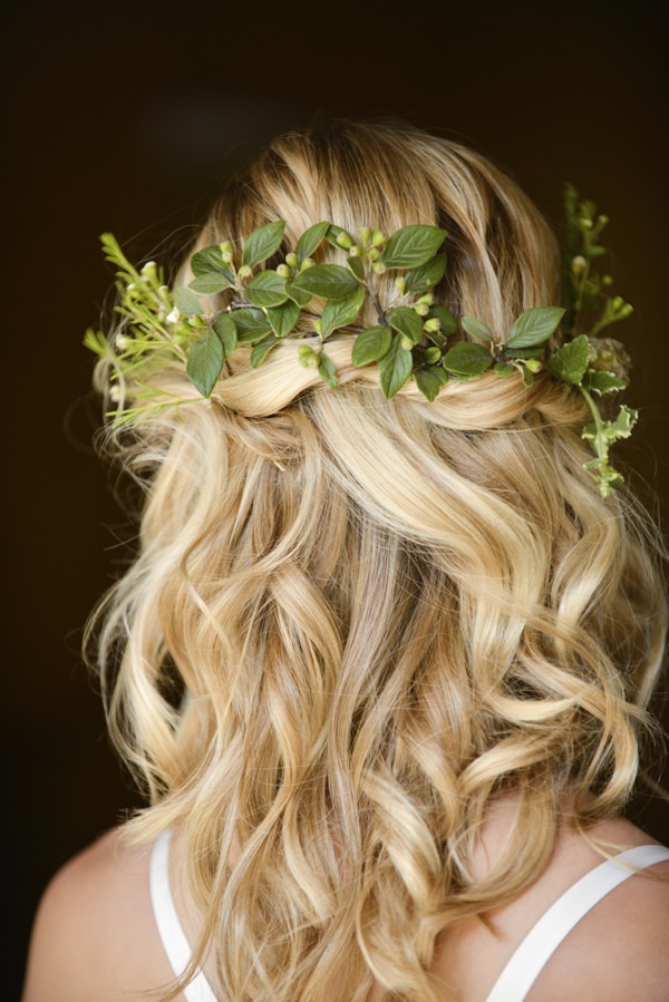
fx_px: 3342
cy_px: 501
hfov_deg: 11.4
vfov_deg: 17.1
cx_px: 334
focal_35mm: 120
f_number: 2.8
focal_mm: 120
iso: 640
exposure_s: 1/500
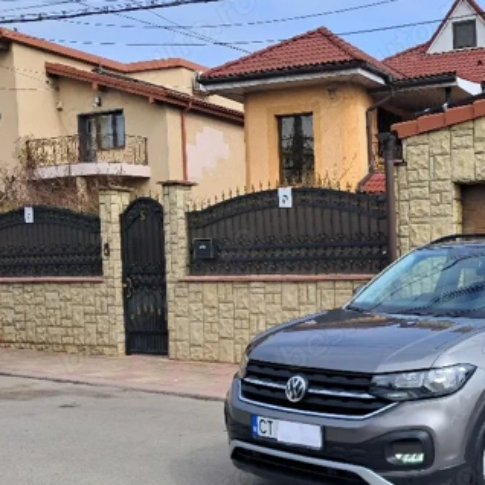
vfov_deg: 37.3
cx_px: 453
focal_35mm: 45
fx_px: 713
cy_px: 310
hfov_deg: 35.0
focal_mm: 4
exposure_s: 1/556
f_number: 1.8
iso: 50
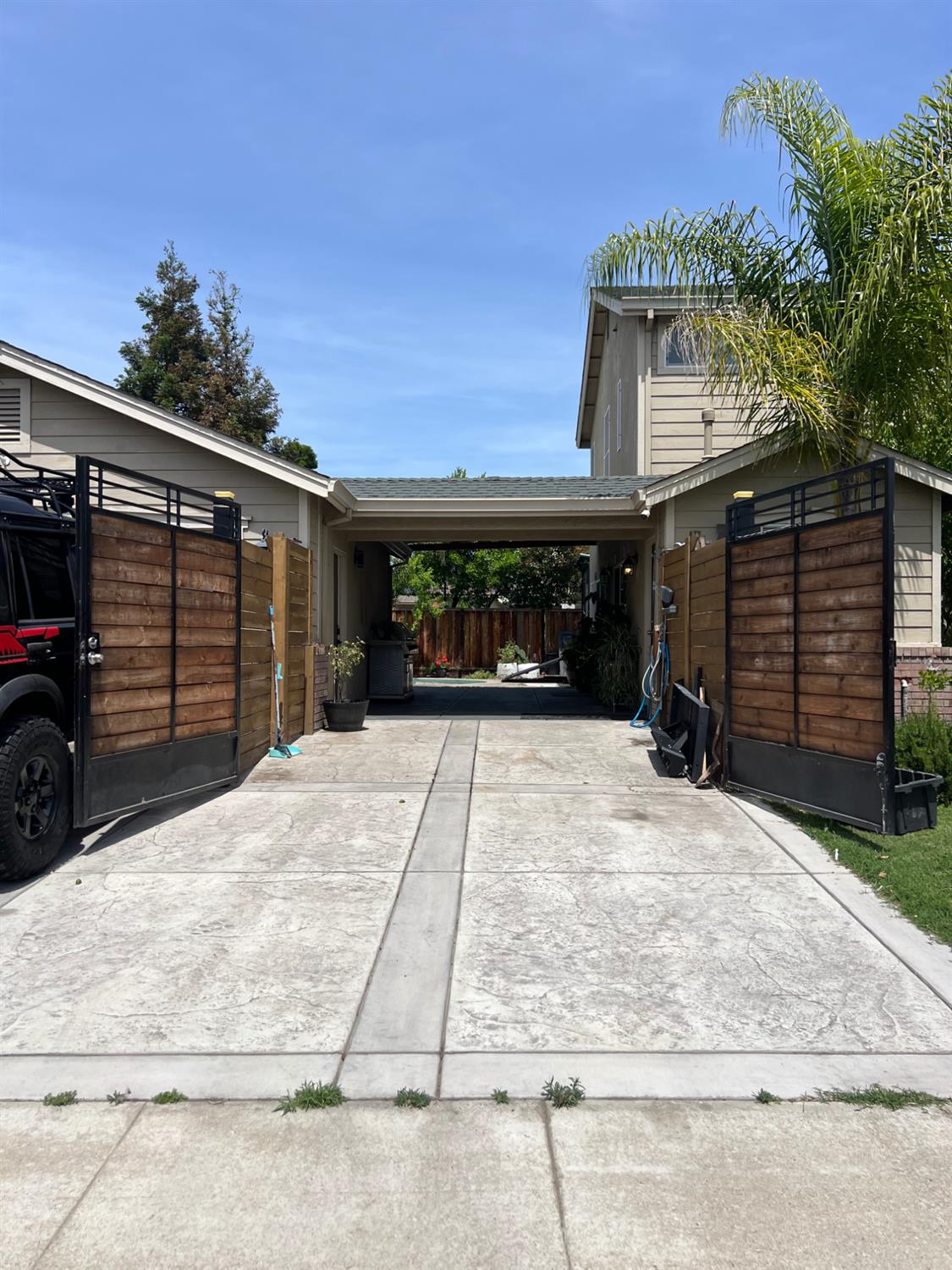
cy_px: 635
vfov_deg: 67.3
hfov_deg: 53.1
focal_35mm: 26
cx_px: 476
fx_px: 953
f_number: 1.5
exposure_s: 1/6579
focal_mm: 5.7
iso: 50
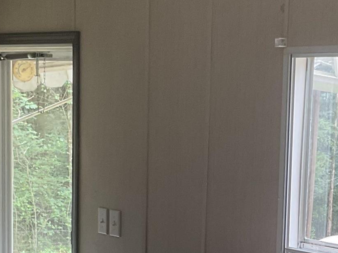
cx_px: 256
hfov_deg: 18.1
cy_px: 254
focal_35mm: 108
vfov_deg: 13.5
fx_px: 1055
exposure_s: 1/120
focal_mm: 3
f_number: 1.8
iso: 32
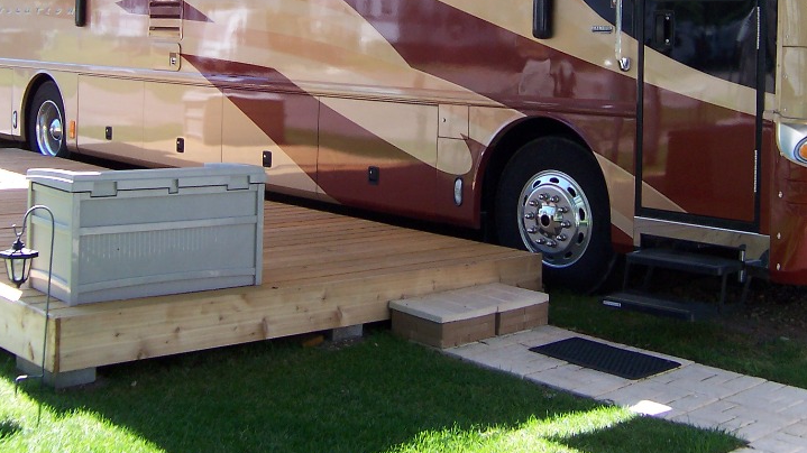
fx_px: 1177
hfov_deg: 37.8
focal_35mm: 55
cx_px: 442
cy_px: 15
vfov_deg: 21.2
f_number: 3.4
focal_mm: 5.5
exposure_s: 1/125
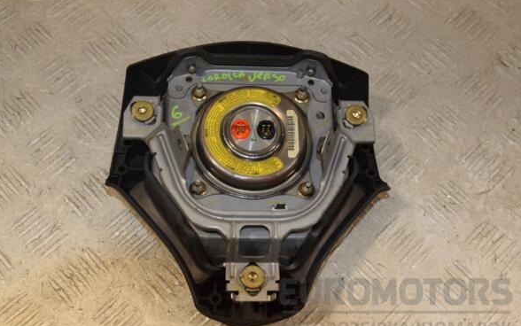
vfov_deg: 24.4
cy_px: 174
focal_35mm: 53
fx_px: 753
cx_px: 263
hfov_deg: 38.2
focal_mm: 34
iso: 800
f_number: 7.1
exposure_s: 1/200
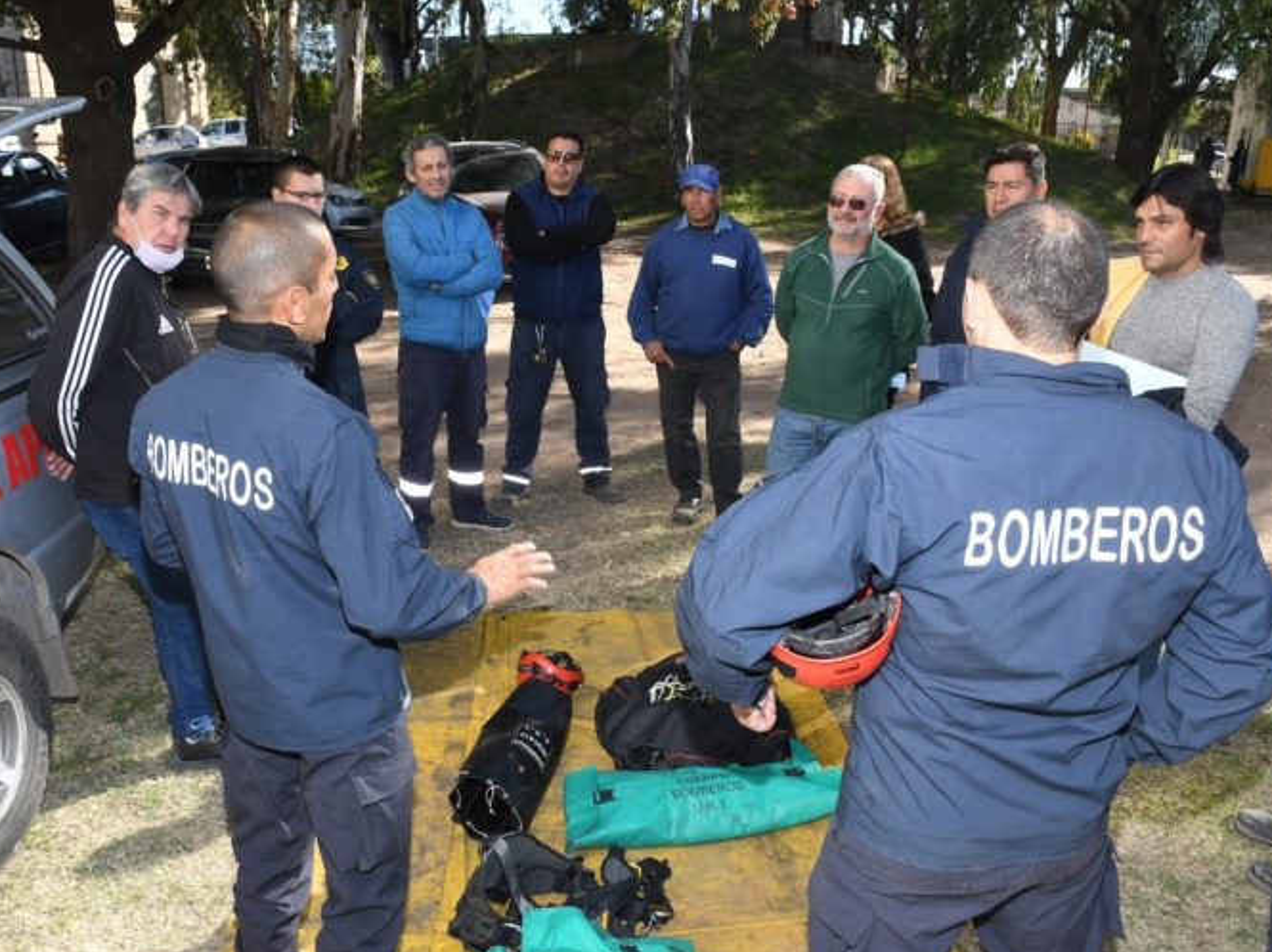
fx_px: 1102
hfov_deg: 59.9
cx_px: 597
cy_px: 486
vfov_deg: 46.8
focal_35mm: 30
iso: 200
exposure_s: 1/160
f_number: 8
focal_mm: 18
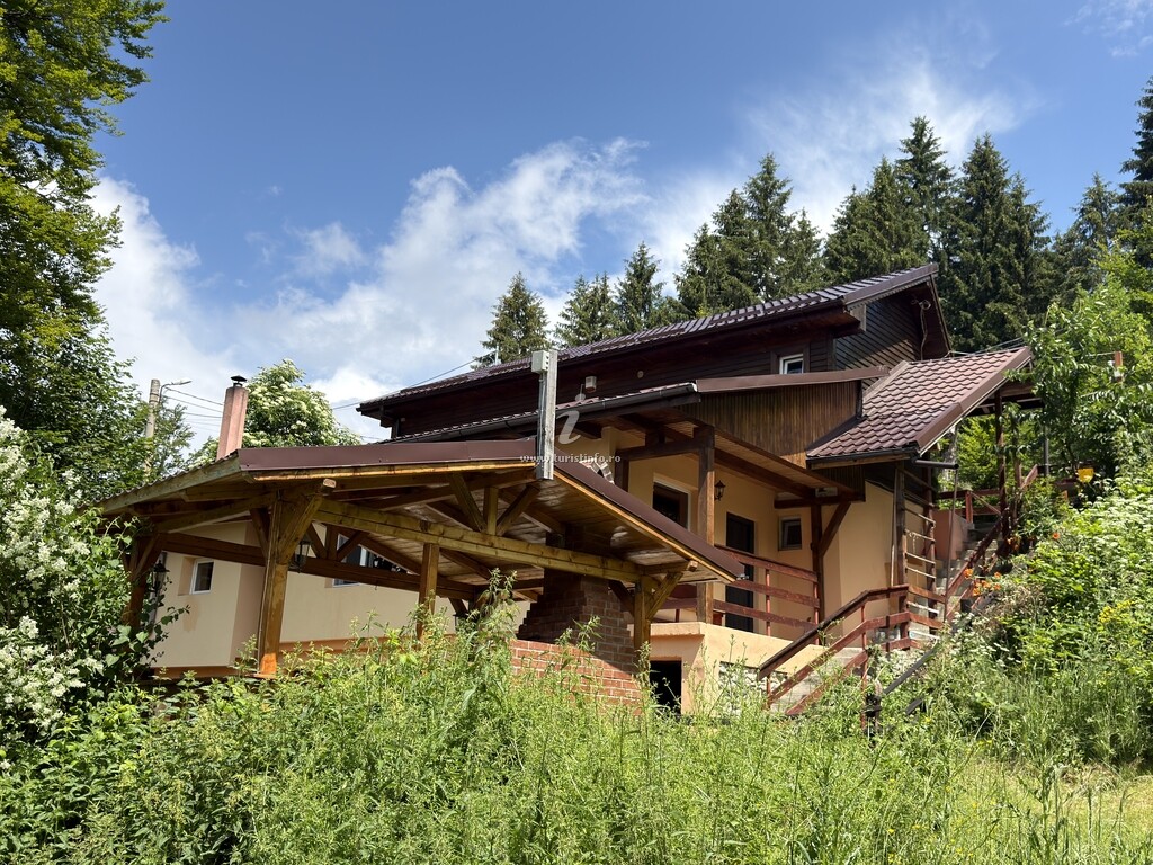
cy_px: 432
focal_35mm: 36
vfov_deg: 39.7
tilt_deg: +15.3
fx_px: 1199
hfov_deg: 51.4
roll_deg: -2.4
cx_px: 576
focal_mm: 6.76
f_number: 1.78
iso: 64
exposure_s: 1/2985
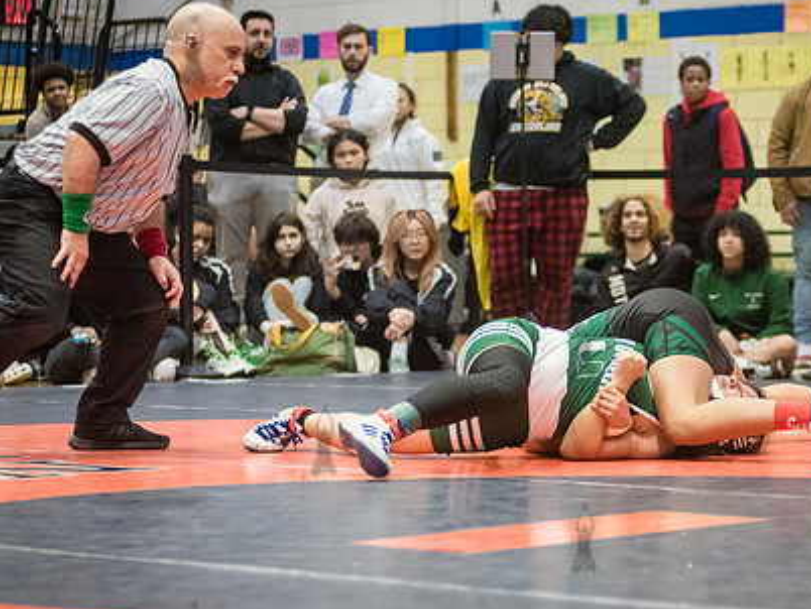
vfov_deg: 11.6
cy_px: 397
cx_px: 636
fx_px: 3001
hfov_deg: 15.3
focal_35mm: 128
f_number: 3.2
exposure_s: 1/500
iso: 8000
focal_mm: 80
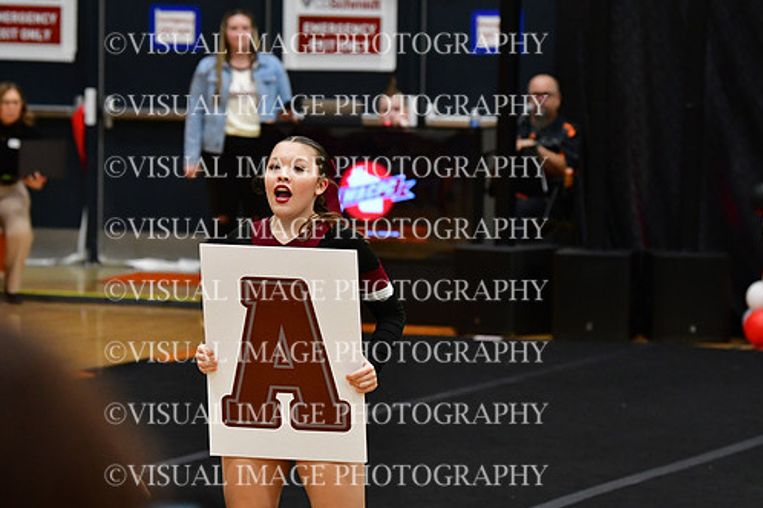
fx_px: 4811
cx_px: 326
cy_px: 259
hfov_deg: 9.1
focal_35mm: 227
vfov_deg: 6.1
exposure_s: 1/500
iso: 4000
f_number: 4
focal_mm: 130
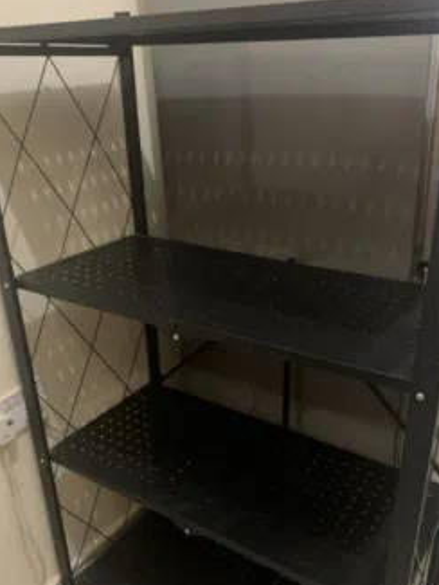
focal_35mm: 32
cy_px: 338
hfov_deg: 44.1
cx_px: 237
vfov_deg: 56.5
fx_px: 541
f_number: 1.8
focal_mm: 4.25
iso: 640
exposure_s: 1/25
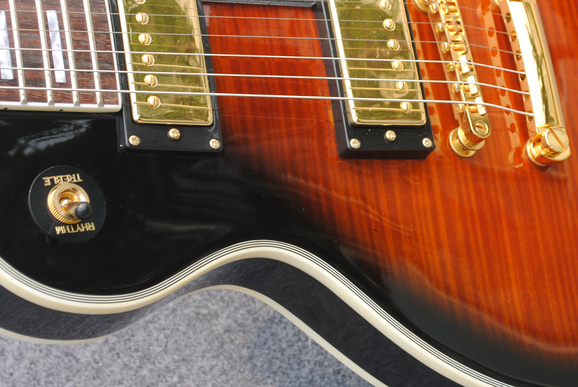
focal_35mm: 132
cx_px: 346
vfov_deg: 10.4
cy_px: 96
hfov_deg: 15.5
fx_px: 2122
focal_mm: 45
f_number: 5.6
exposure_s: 1/125
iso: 100
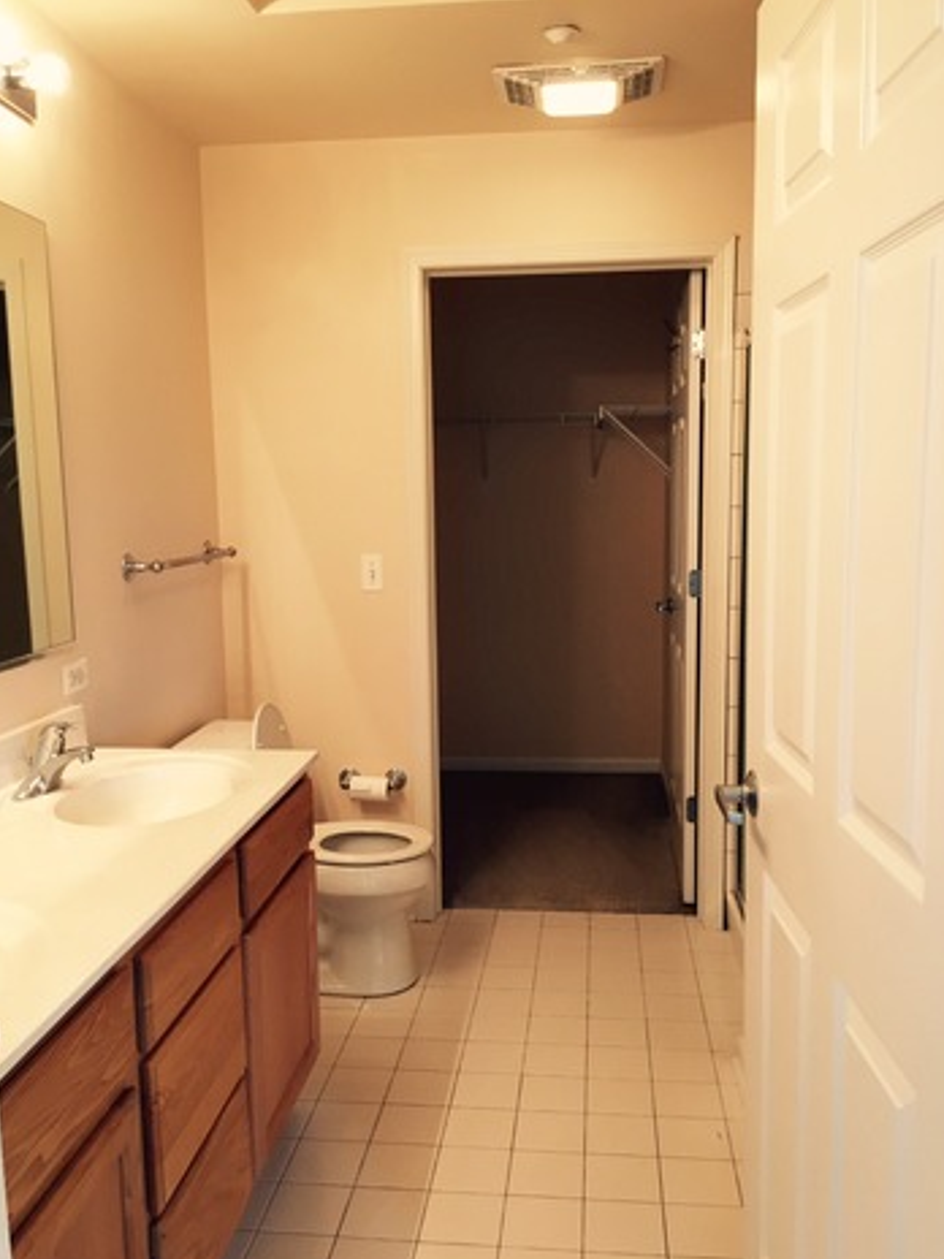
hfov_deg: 46.8
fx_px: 1091
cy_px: 648
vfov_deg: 60.0
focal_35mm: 30
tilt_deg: -6.5
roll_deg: +0.9
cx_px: 480
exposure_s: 1/30
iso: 64
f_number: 2.2
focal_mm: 4.15
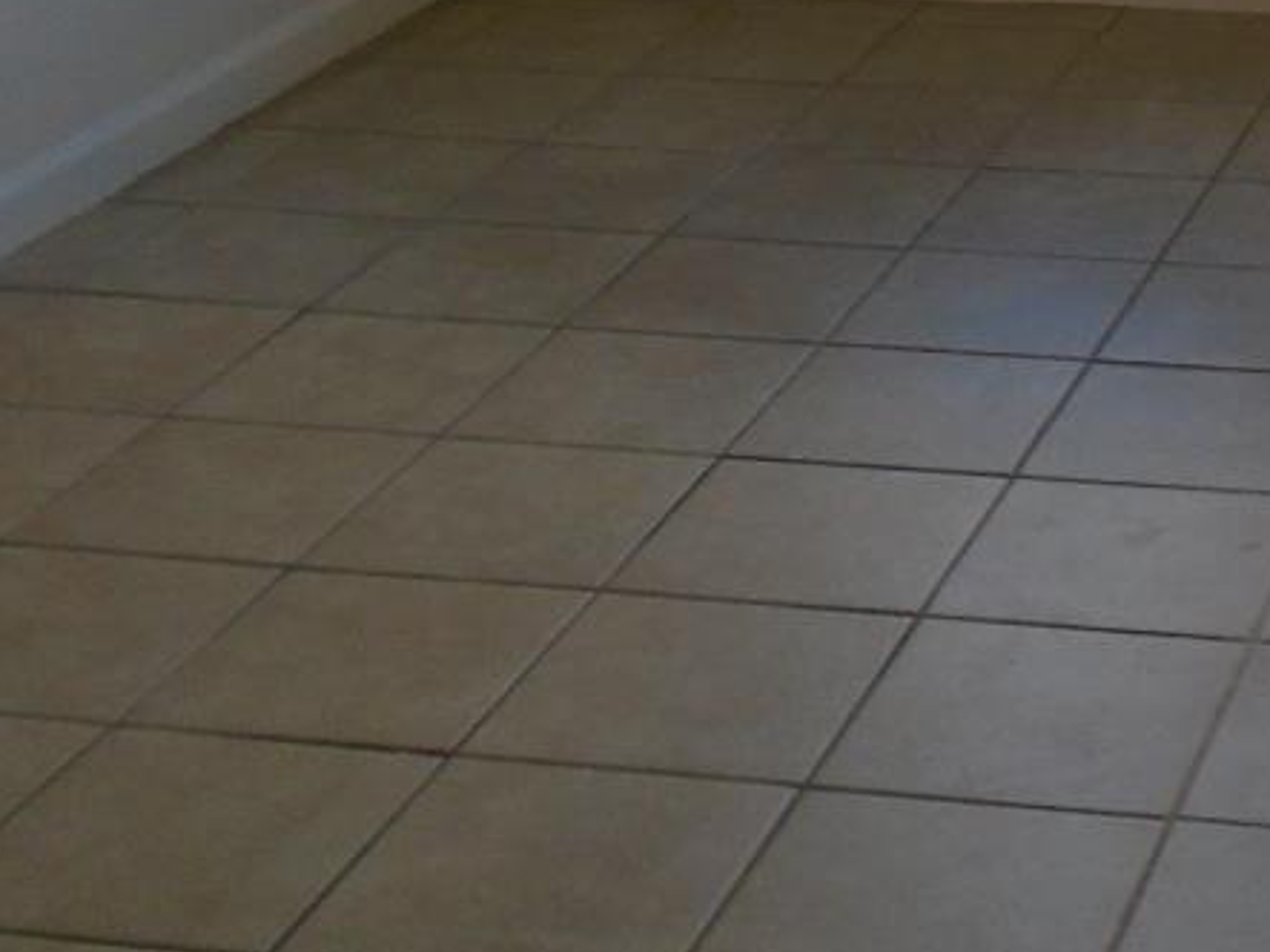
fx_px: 3228
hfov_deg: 21.2
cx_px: 1370
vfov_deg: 15.2
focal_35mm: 88
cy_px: -581
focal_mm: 4.6
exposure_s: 1/80
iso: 100
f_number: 3.2
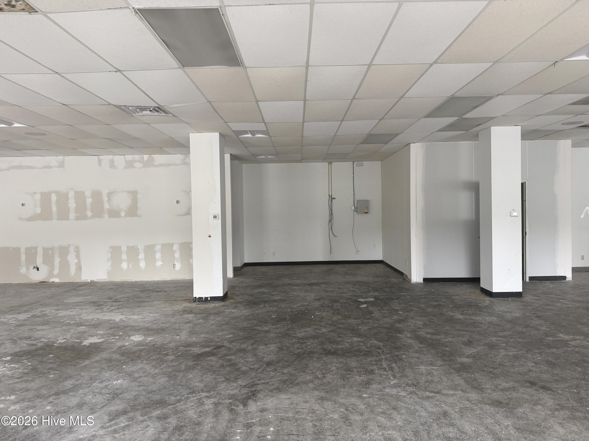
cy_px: 220
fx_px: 408
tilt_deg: -0.5
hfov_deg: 71.6
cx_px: 294
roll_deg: -0.3
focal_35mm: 24
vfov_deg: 56.8
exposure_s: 1/73
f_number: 1.78
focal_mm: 6.76
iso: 200
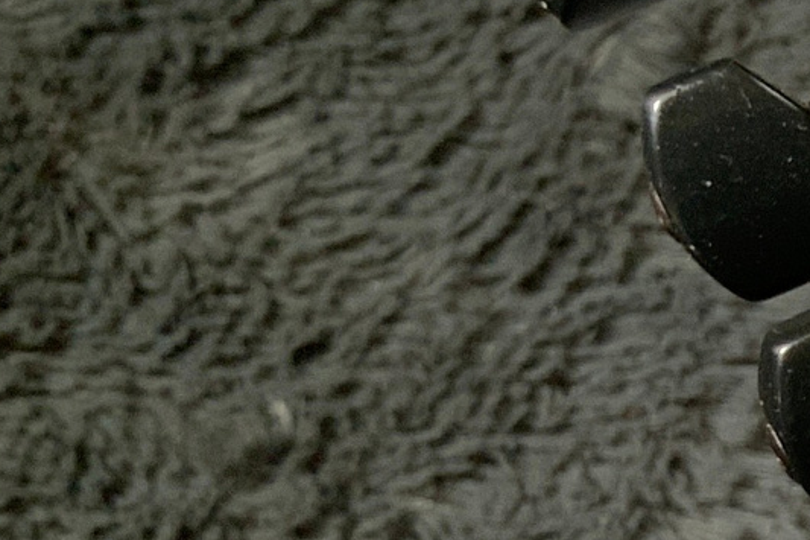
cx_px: 1886
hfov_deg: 11.8
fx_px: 3261
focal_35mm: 145
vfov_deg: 9.4
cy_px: 529
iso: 40
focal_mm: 3
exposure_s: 1/104
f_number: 1.8
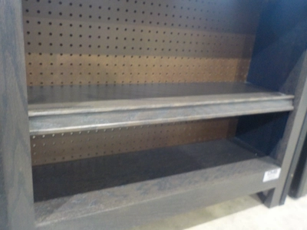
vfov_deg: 46.8
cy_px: 115
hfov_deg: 60.0
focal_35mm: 30
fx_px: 266
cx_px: 154
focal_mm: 4.1
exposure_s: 1/8
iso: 450
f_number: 3.3
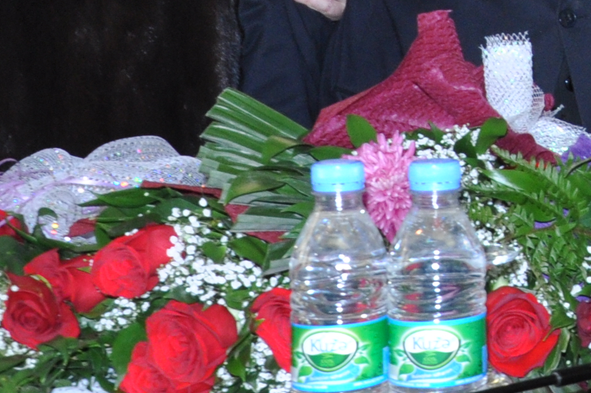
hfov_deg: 14.0
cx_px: 945
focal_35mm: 135
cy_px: -337
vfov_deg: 9.6
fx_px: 2216
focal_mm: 21
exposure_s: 1/30
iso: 640
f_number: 10
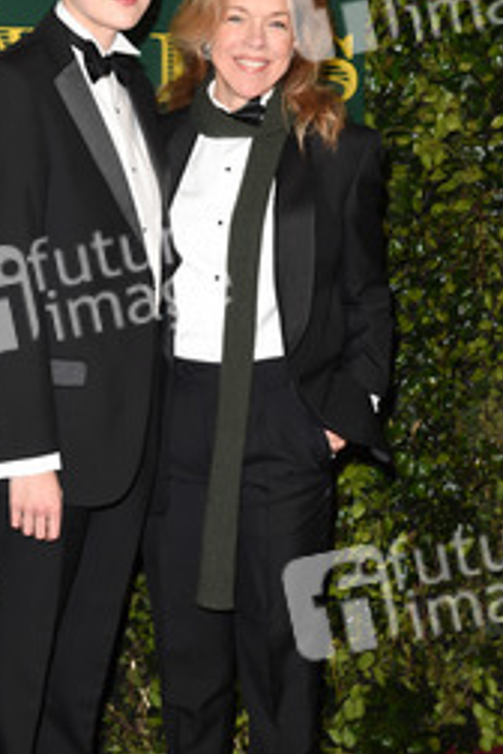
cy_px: 440
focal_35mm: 92
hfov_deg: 14.8
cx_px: 166
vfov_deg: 22.1
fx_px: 1928
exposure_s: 1/250
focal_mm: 58
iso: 800
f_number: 5.6
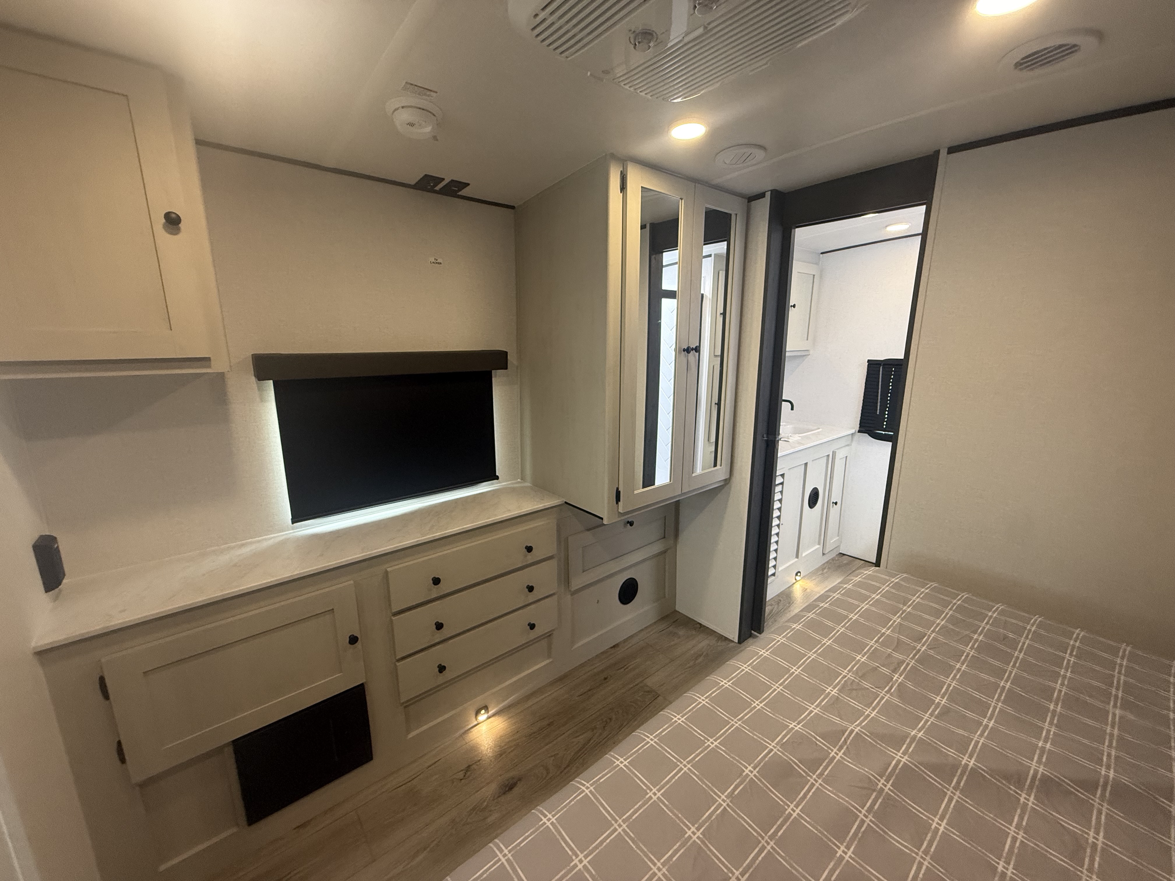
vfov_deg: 85.7
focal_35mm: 14
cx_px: 588
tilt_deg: -12.7
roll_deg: +0.6
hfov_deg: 102.1
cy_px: 440
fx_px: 475
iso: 320
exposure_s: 1/99
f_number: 2.2
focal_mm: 2.22
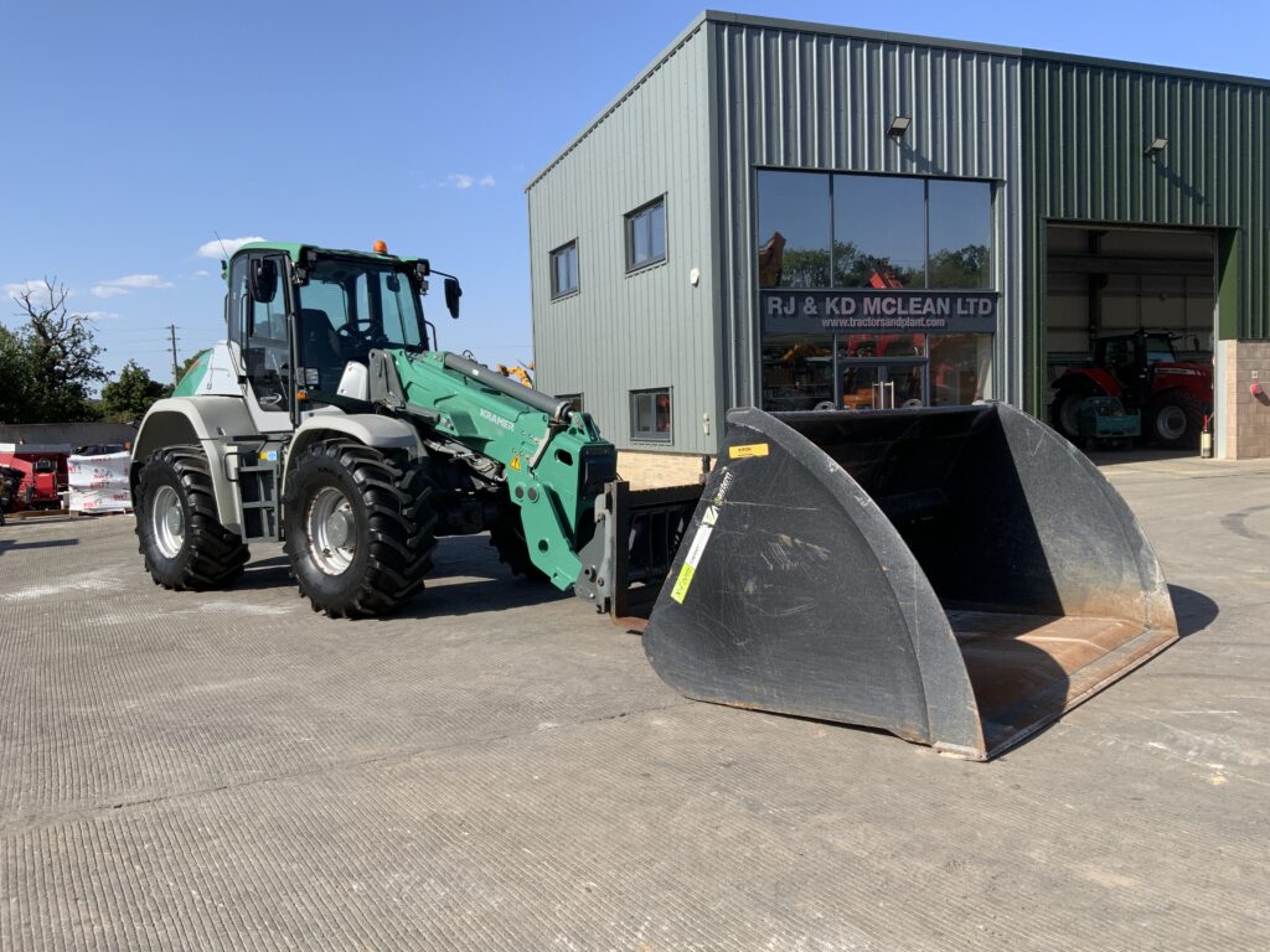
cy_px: 476
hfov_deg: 61.7
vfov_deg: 48.2
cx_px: 635
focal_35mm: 29
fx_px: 1064
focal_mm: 3
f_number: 1.8
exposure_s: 1/1490
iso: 16
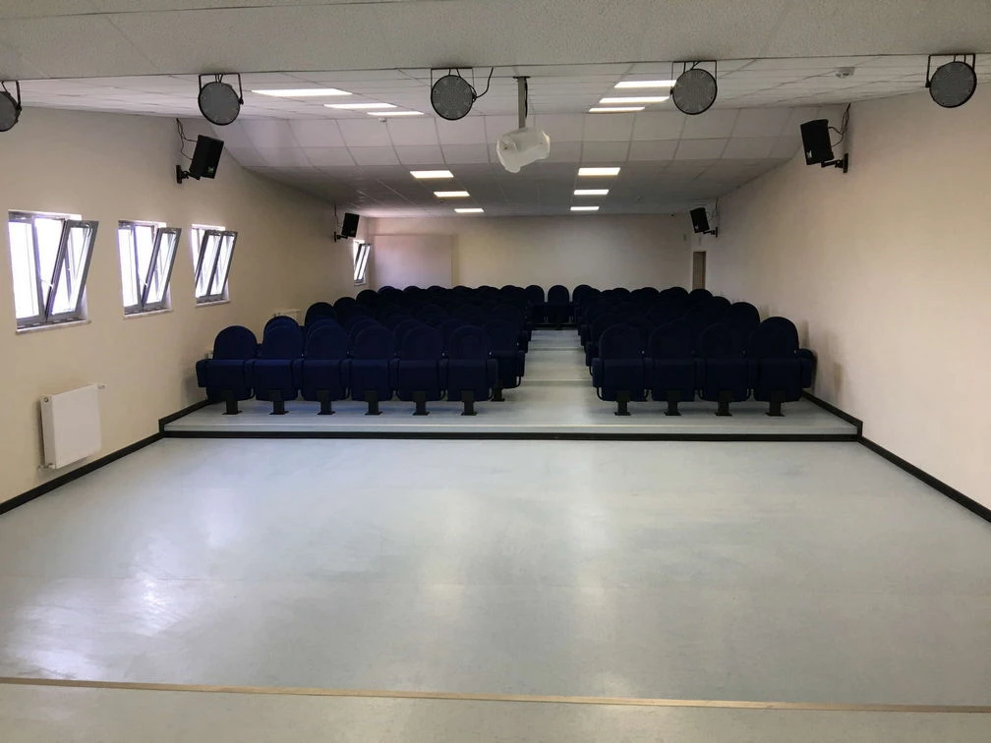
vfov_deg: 48.2
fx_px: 830
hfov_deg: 61.7
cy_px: 372
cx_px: 496
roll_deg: +0.3
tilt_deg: -5.1
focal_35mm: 29
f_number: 2.2
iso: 32
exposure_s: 1/33
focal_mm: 4.15
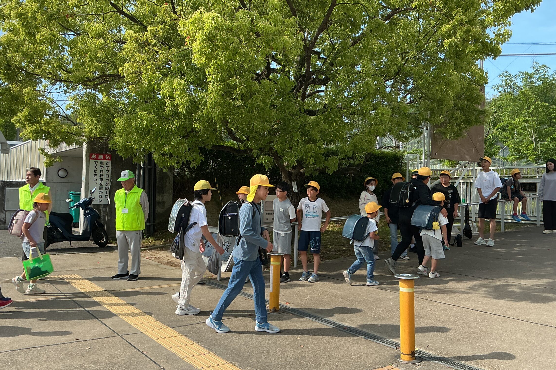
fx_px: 525
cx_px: 253
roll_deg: -2.7
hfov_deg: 55.7
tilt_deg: -0.7
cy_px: 180
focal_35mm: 34
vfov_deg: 38.9
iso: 25
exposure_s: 1/912
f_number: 1.8
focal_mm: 3
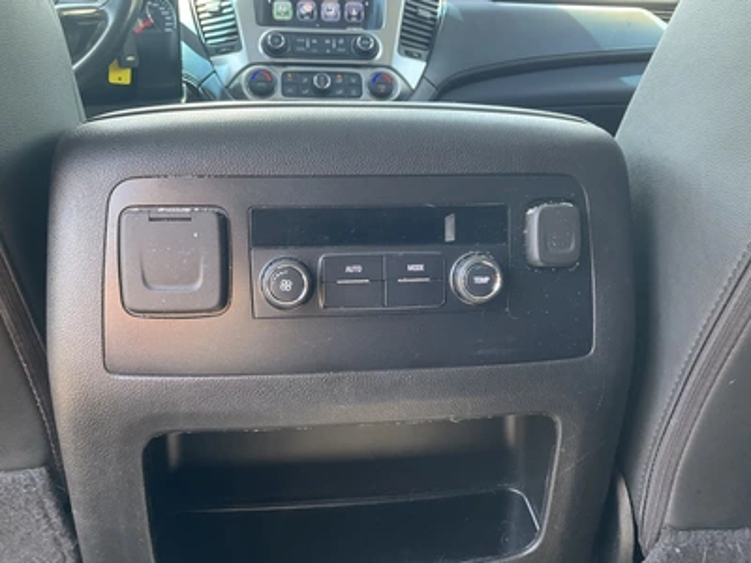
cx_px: 376
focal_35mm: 29
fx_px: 629
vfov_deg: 48.2
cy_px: 282
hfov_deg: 61.7
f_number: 1.8
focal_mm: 3
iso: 100
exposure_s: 1/60
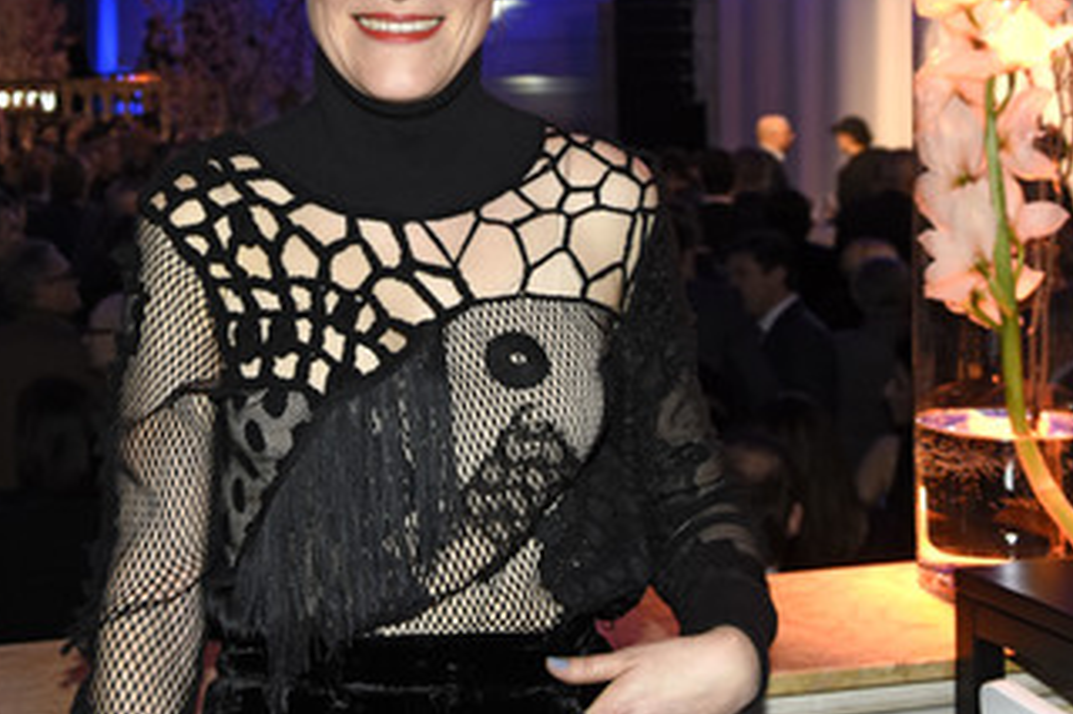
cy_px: 238
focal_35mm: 55
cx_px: 407
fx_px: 1638
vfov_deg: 24.5
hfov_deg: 36.1
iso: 640
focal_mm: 26
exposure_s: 1/50
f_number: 5
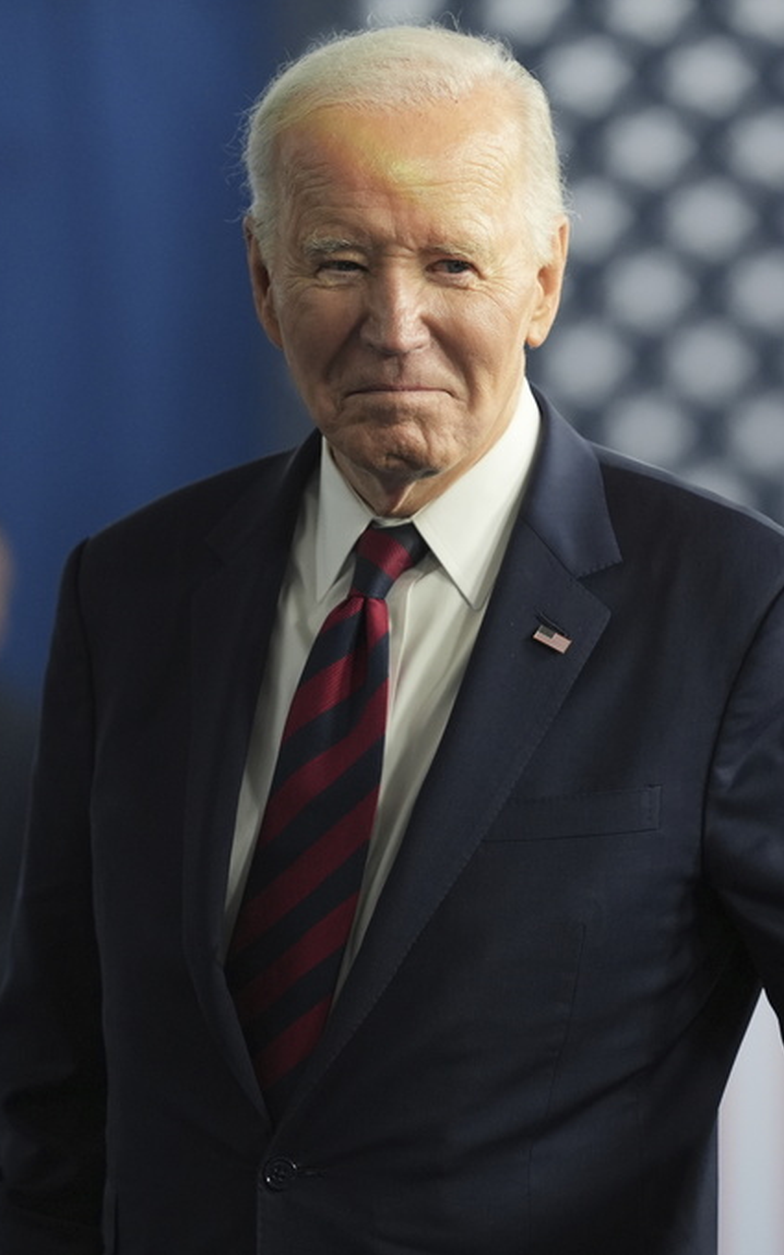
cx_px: 769
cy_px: 628
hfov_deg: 4.3
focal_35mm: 307
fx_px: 10495
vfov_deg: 6.8
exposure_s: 1/400
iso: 1250
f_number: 2.8
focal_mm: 200
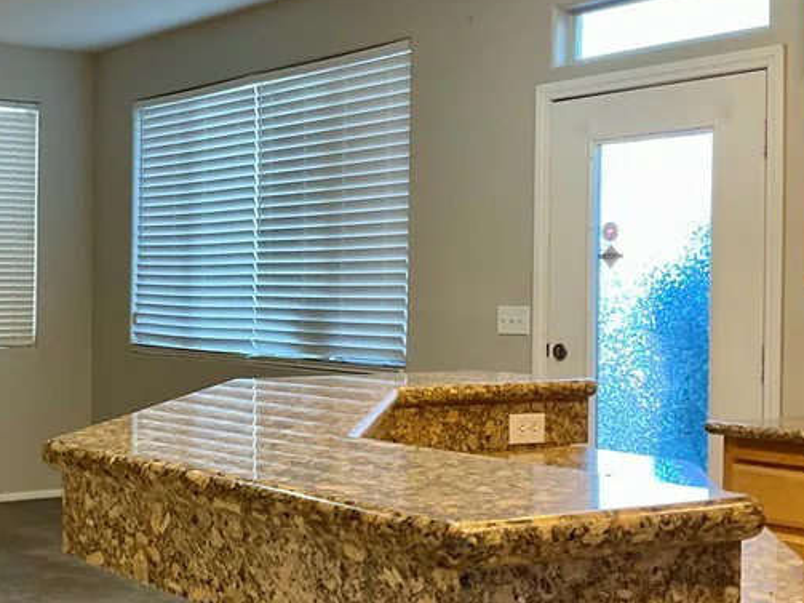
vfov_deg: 24.8
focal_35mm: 59
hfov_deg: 31.8
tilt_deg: -1.3
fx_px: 1370
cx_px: 150
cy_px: 323
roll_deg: -1.0
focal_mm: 3
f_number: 1.8
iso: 125
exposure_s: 1/60
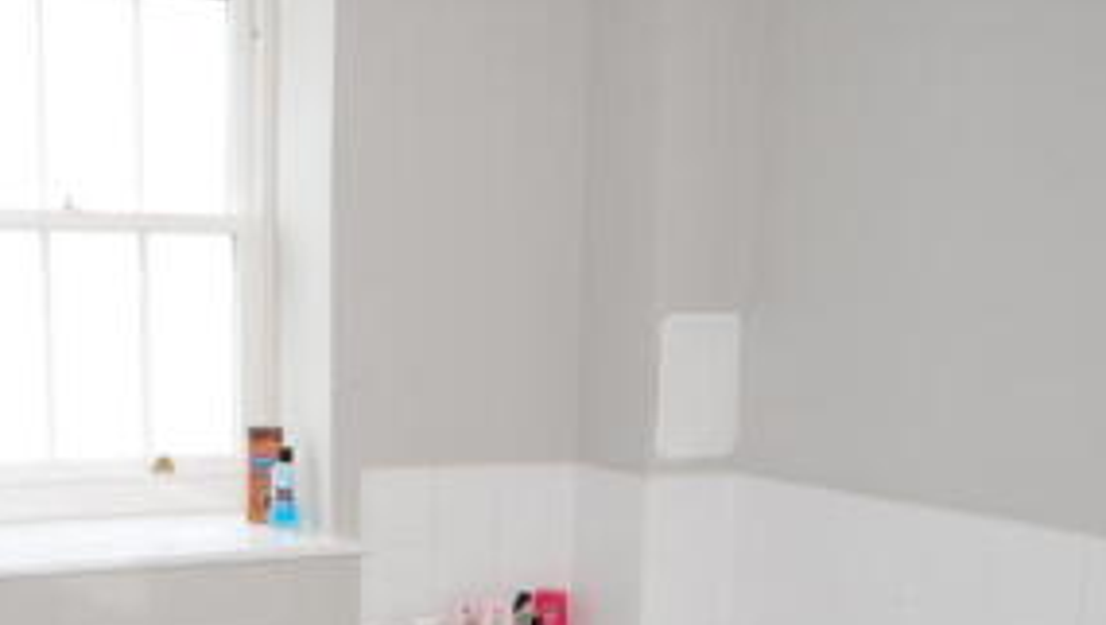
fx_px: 1057
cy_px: 437
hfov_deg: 52.5
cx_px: 262
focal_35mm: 36
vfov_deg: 32.5
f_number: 4
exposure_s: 1/60
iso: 200
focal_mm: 10
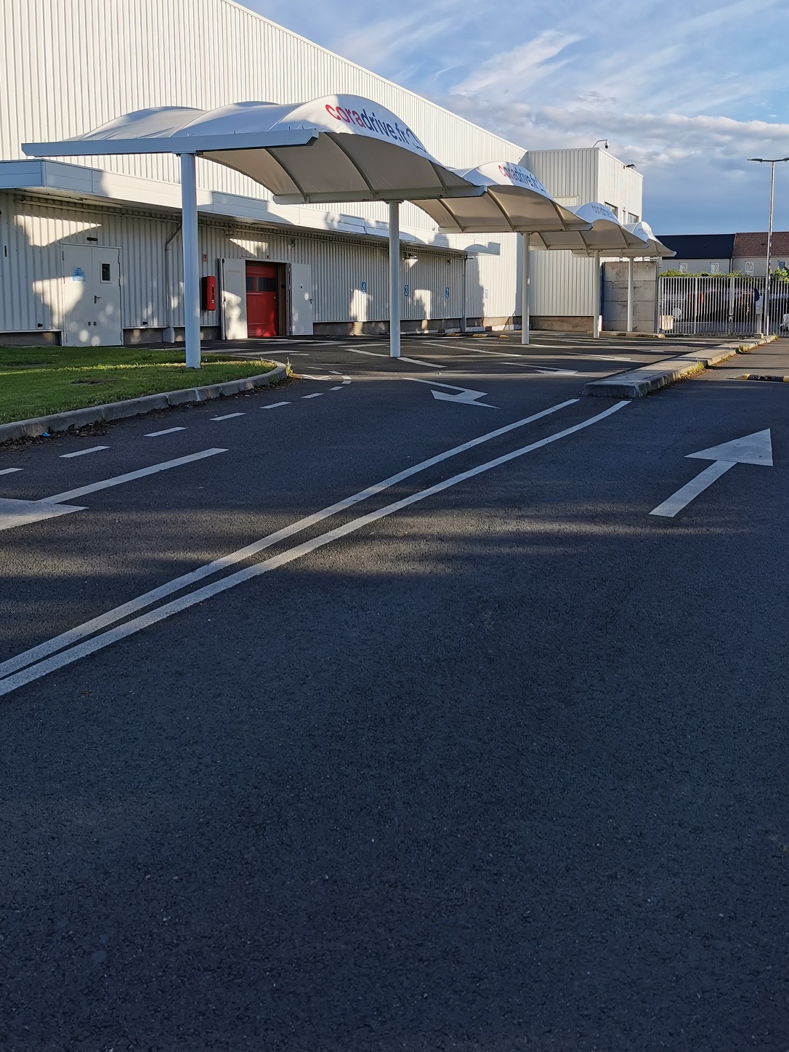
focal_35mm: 34
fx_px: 1033
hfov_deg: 41.7
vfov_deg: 53.6
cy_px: 417
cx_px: 453
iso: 50
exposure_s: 1/3623
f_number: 1.6
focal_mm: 5.56
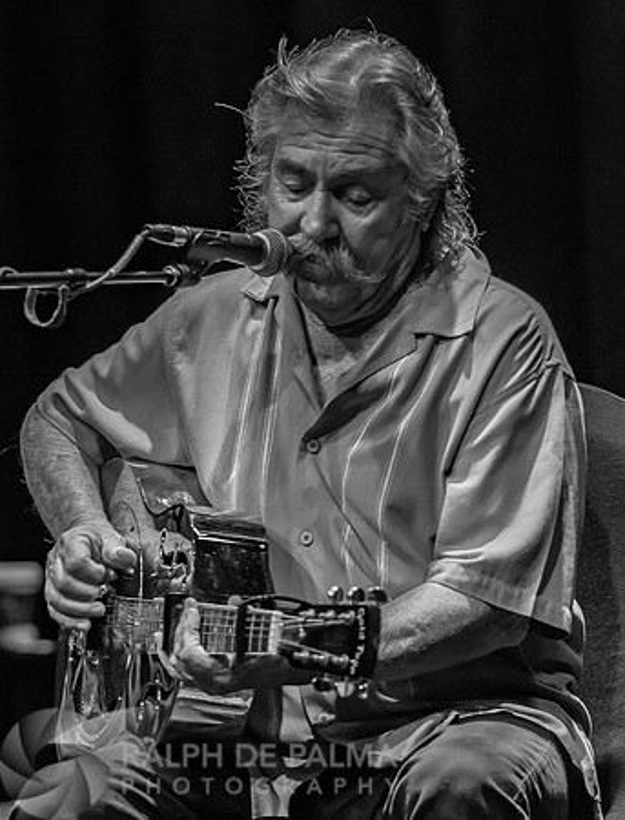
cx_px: 359
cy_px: 452
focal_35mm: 417
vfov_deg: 4.7
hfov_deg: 3.6
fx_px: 9938
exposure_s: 1/160
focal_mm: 200
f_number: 4
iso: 1600
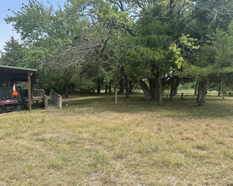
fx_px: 179
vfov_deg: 54.9
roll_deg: +2.5
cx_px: 112
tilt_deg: -0.2
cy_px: 90
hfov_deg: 66.0
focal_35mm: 26
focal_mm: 6.76
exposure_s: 1/2041
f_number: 1.78
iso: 80
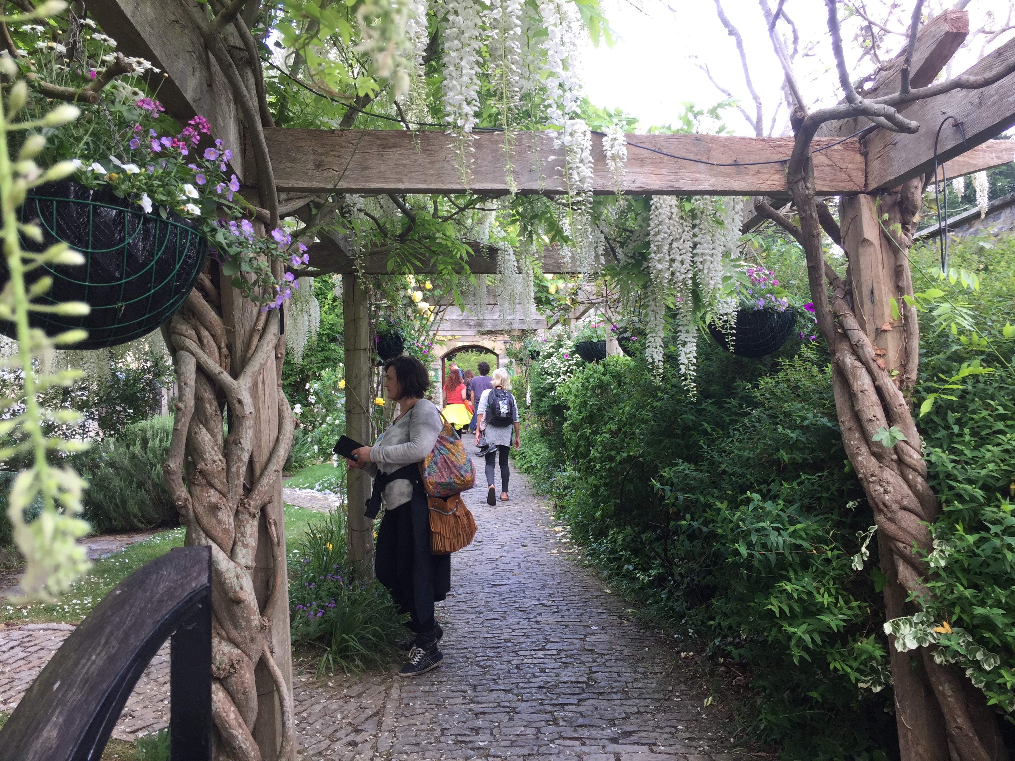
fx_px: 850
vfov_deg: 48.2
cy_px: 380
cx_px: 508
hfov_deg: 61.7
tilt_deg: +7.9
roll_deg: +0.7
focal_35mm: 29
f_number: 2.2
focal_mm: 4.15
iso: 40
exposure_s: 1/100
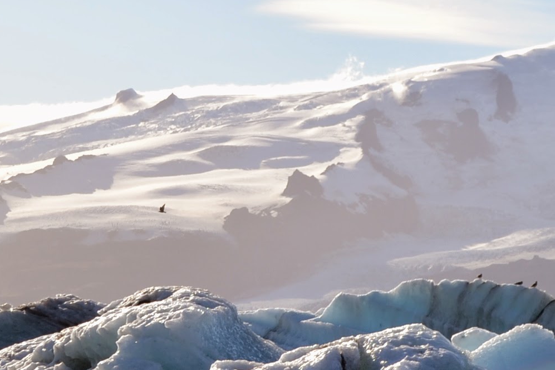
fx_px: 4009
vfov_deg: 5.3
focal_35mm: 260
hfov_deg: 7.9
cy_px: 459
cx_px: -42
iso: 100
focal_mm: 50
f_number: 9
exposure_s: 1/320
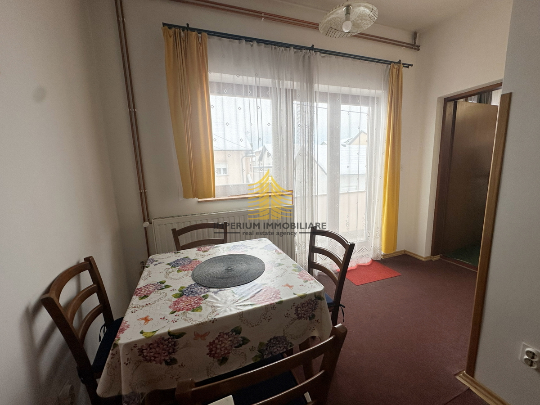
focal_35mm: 14
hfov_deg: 102.1
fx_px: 218
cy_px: 202
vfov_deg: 85.7
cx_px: 270
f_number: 2.2
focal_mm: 2.22
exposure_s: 1/99
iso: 50
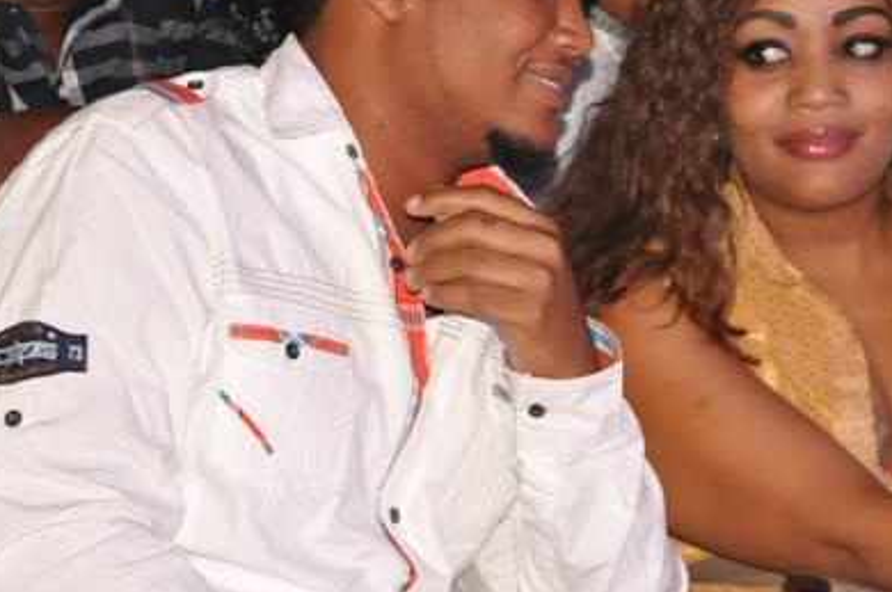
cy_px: 241
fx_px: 4875
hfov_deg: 10.5
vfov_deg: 7.0
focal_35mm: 197
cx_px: 535
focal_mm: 80
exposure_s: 1/100
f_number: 7.1
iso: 1600
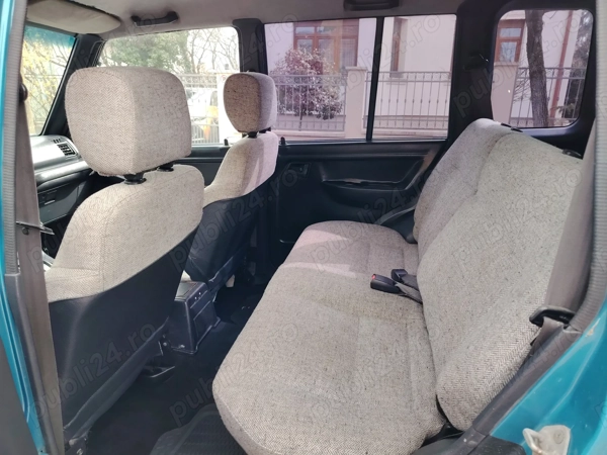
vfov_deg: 56.8
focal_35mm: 24
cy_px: 228
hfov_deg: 71.6
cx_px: 304
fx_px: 421
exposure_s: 1/100
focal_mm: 5.25
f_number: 1.75
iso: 244
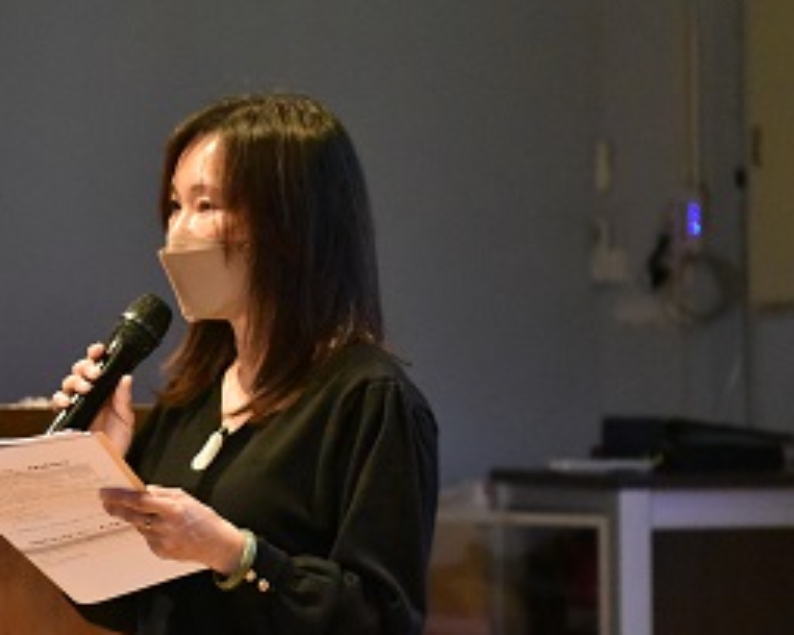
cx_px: 234
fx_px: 3664
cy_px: 372
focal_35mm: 156
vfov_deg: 9.9
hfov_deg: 12.3
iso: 10000
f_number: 2.8
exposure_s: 1/400
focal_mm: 70
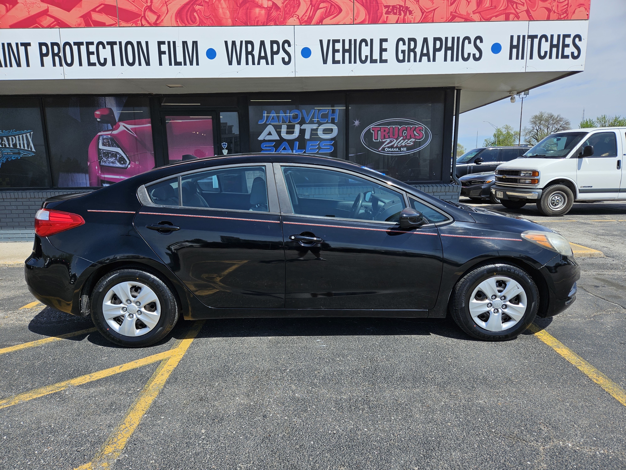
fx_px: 416
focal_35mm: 23
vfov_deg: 58.9
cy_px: 235
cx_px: 313
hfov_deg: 73.9
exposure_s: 1/1946
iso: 25
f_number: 1.8
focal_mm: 5.4
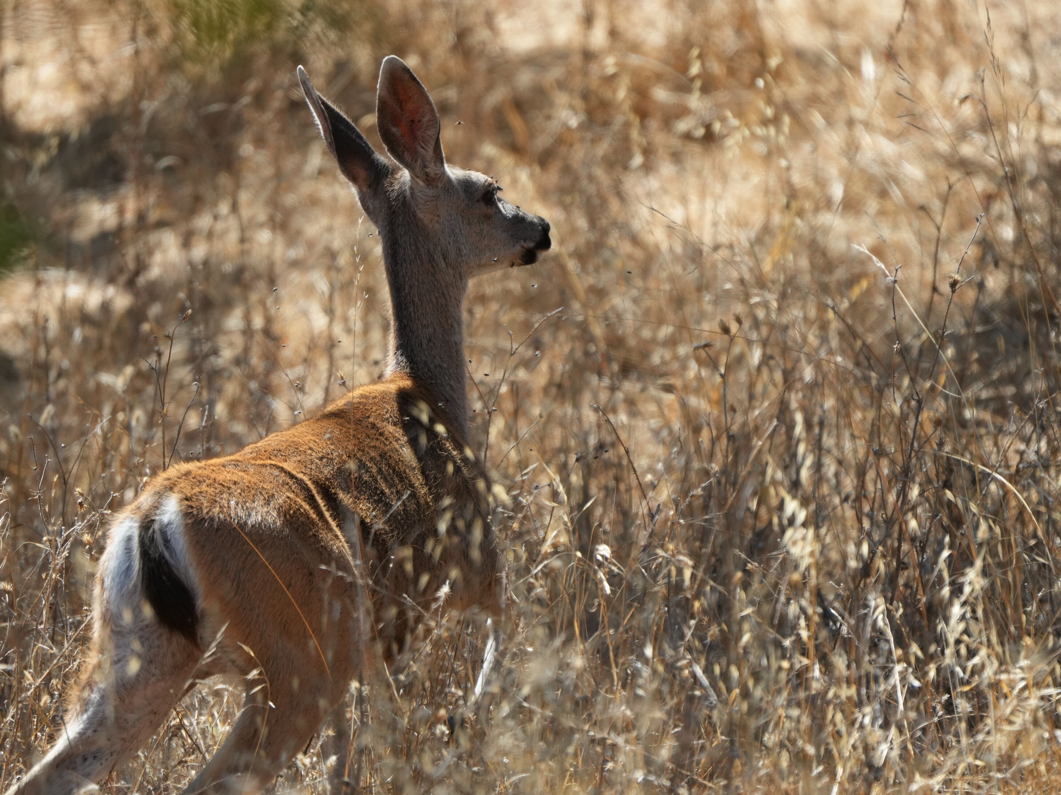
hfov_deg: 3.5
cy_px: 462
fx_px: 17440
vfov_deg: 2.6
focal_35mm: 569
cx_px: 410
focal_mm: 400
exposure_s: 1/800
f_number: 6.3
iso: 640
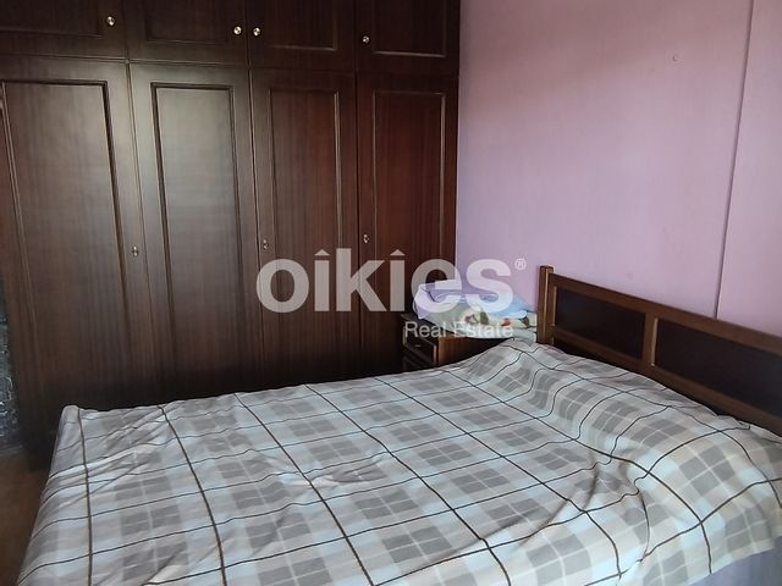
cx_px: 391
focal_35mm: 16
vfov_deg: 78.1
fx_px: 361
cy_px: 293
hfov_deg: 94.5
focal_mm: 1.65
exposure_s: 1/33.3
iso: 110
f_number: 2.2
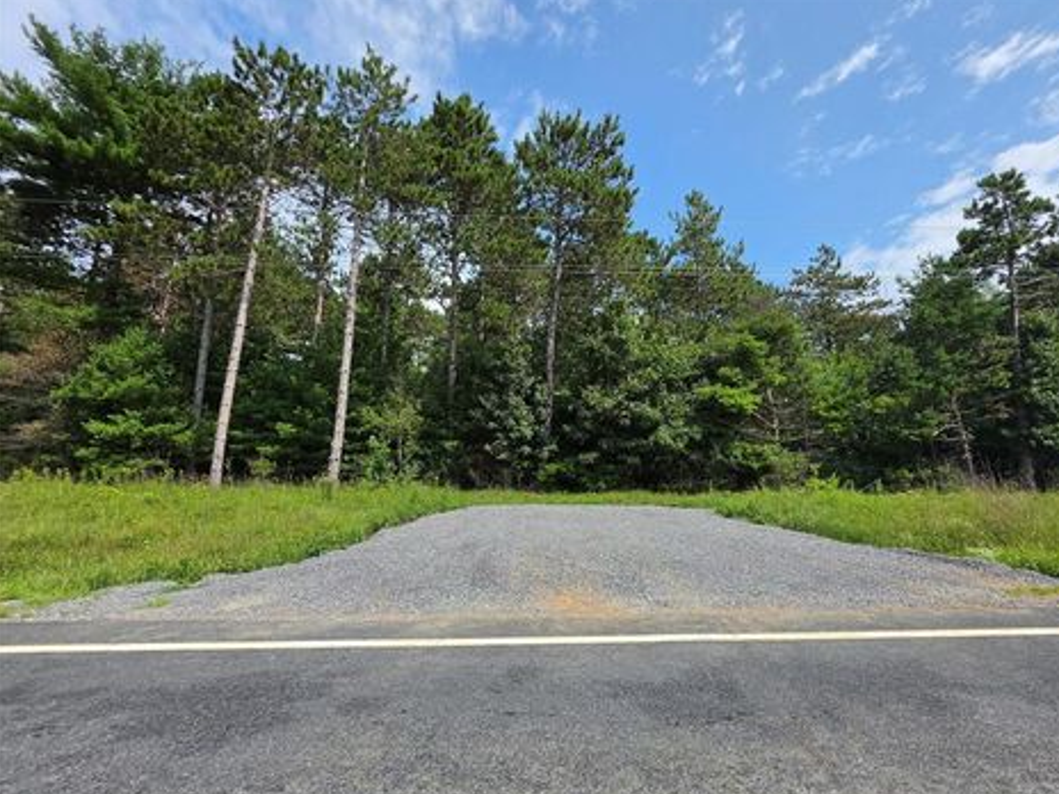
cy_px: 414
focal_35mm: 14
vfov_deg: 85.6
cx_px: 568
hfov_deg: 101.9
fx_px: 428
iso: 32
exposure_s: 1/2000
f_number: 1.9
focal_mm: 2.2
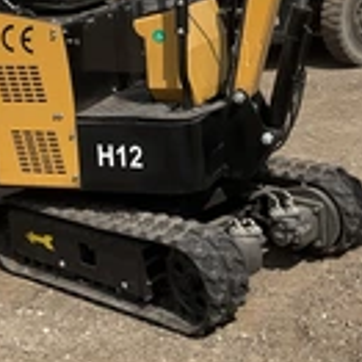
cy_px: -3
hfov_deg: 22.2
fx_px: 923
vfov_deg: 21.4
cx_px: 202
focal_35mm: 78
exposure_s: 1/2801
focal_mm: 3
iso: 25
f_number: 1.8
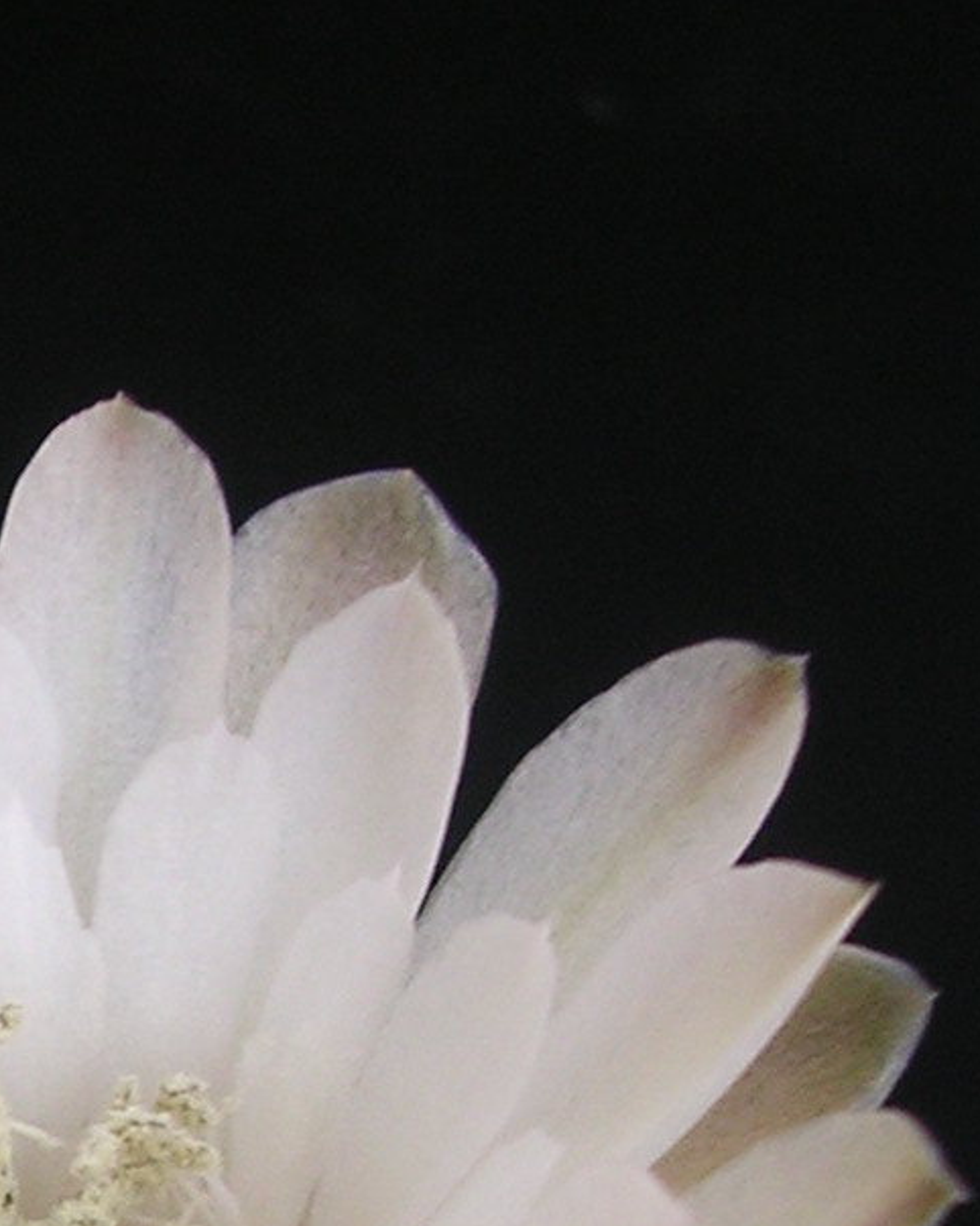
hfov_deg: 11.6
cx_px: -557
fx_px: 4570
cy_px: 1655
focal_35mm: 126
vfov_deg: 14.5
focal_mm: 5.8
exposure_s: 1/266
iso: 100
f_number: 2.8
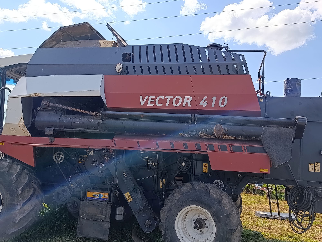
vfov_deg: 44.3
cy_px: 121
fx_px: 298
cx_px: 161
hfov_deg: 56.7
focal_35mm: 32
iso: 50
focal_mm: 6.11
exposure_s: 1/413
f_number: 1.7
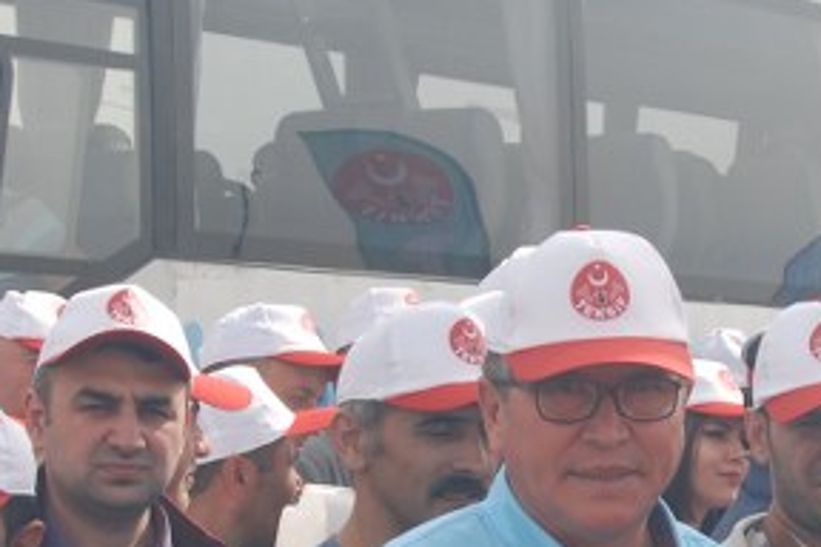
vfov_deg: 11.7
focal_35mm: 117
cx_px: 659
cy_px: 416
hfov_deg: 17.3
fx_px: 2668
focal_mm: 28
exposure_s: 1/200
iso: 100
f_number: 7.1
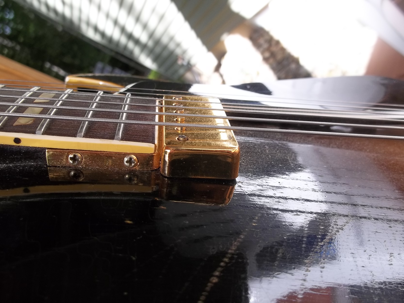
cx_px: 202
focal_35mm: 33
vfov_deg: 42.9
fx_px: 385
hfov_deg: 55.4
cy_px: 152
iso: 80
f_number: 3.3
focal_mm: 5.9
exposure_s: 1/160
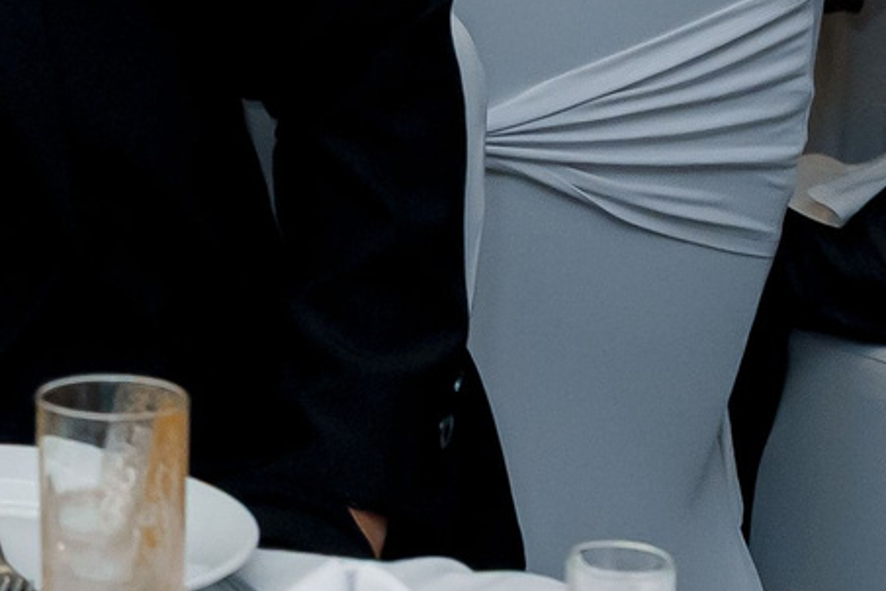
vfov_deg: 6.8
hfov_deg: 9.8
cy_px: -345
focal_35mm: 198
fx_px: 4873
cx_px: -735
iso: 3200
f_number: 5
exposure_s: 1/125
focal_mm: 35
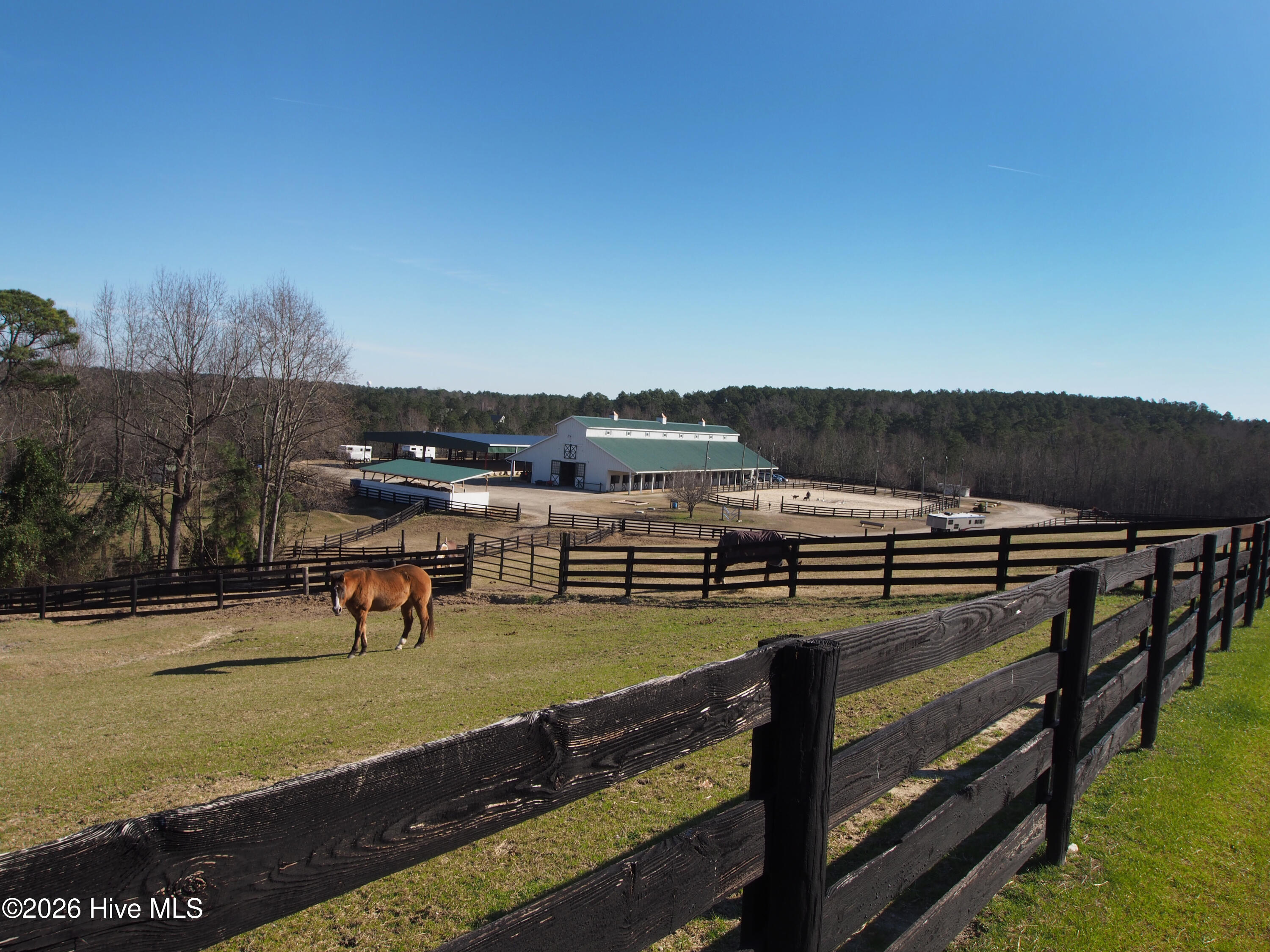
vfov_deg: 49.7
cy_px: 476
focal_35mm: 28
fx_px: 1027
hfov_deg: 63.4
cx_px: 635
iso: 200
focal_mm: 14
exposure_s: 1/250
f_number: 9
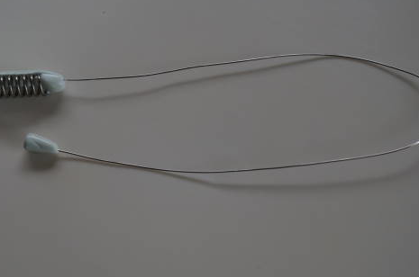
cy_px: 143
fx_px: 720
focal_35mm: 62
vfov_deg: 21.8
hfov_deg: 32.4
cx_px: 180
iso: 200
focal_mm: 30
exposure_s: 1/80
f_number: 5
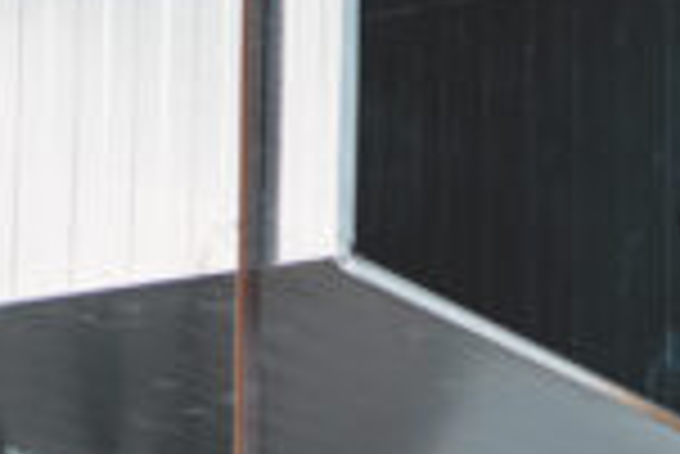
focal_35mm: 104
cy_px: 144
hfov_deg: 18.0
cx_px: 937
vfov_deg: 13.2
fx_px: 1966
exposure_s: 1/6400
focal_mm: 35
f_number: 2
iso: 160
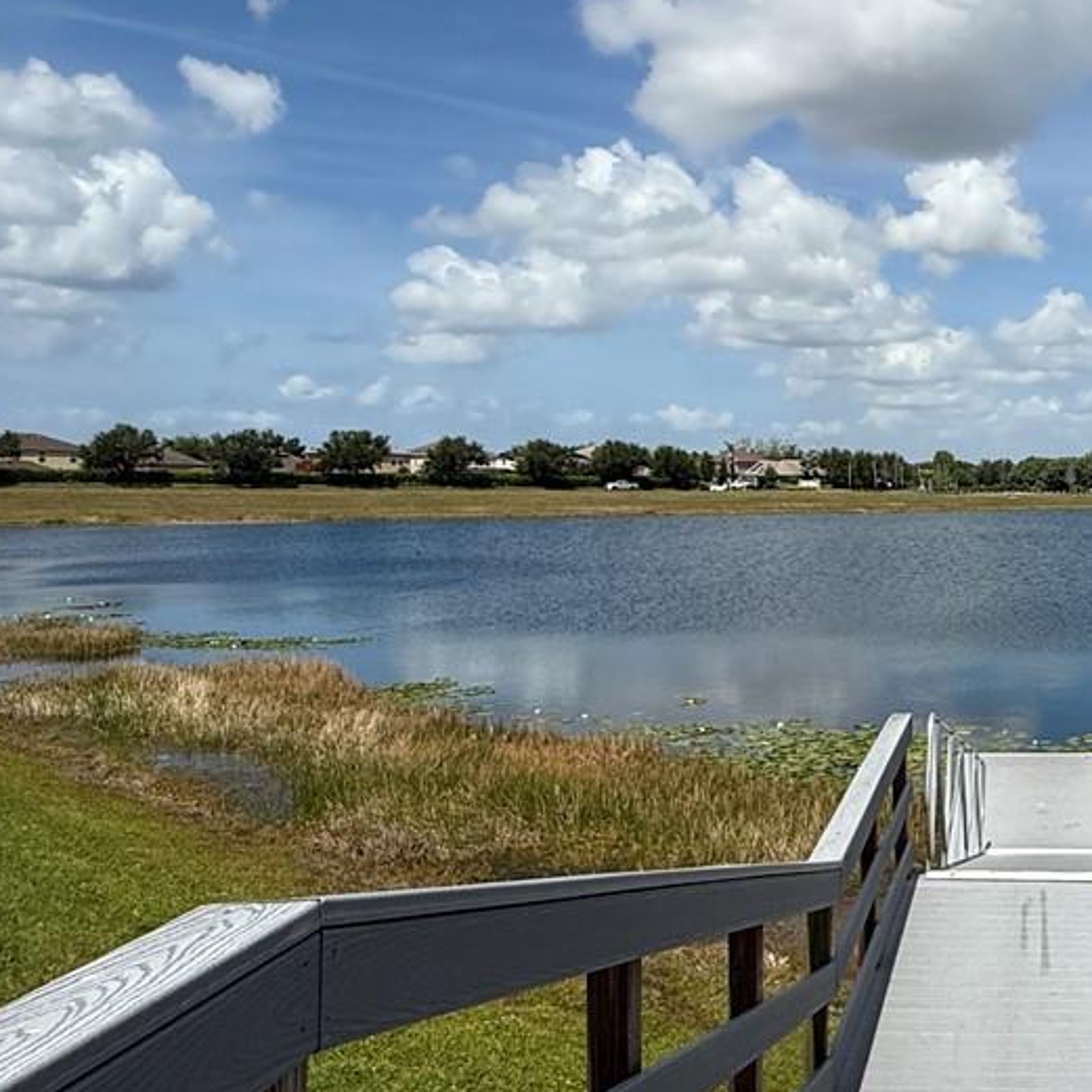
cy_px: 480
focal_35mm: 38
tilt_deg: +0.5
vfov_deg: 43.8
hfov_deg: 39.0
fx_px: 1356
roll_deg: -0.9
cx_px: 1082
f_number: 2.2
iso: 50
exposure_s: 1/4425
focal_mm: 2.22
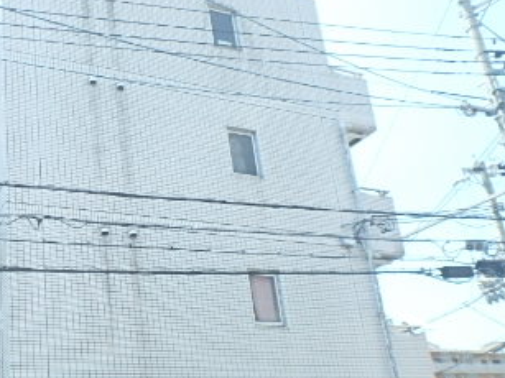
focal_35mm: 48
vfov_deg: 29.9
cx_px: 102
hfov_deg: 38.2
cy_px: 271
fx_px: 700
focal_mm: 4
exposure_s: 1/400
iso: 125
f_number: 3.8
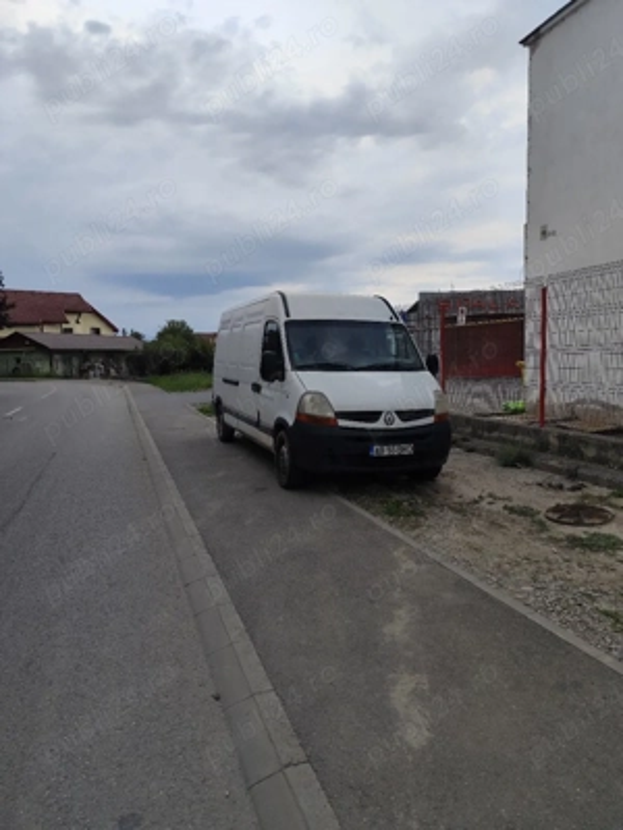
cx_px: 312
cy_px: 415
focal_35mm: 23
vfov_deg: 73.9
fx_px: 552
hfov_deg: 58.9
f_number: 1.65
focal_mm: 6.19
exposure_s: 1/909
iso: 50
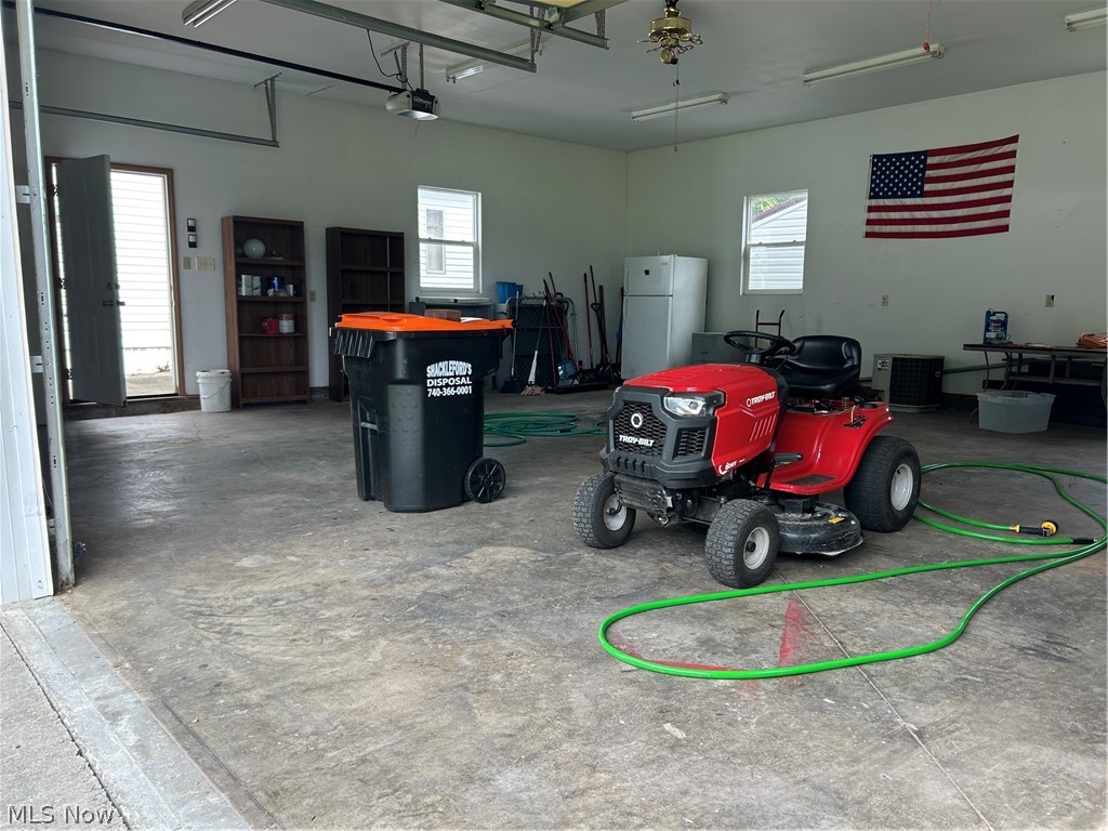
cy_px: 416
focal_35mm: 26
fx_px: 832
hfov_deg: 67.3
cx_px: 554
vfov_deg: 53.1
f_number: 1.5
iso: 50
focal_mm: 5.7
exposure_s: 1/327
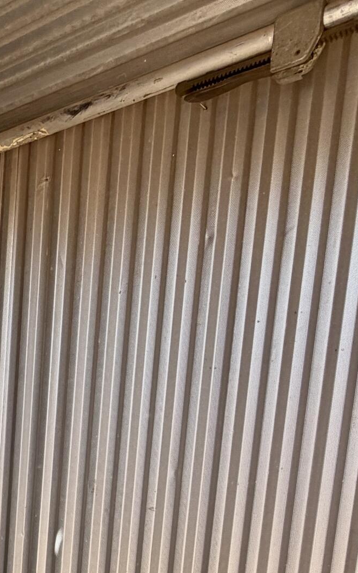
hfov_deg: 25.1
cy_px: 547
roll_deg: -1.9
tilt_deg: -8.0
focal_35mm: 42
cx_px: -143
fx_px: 656
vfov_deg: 42.1
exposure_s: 1/379
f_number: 2.2
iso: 50
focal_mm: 2.22
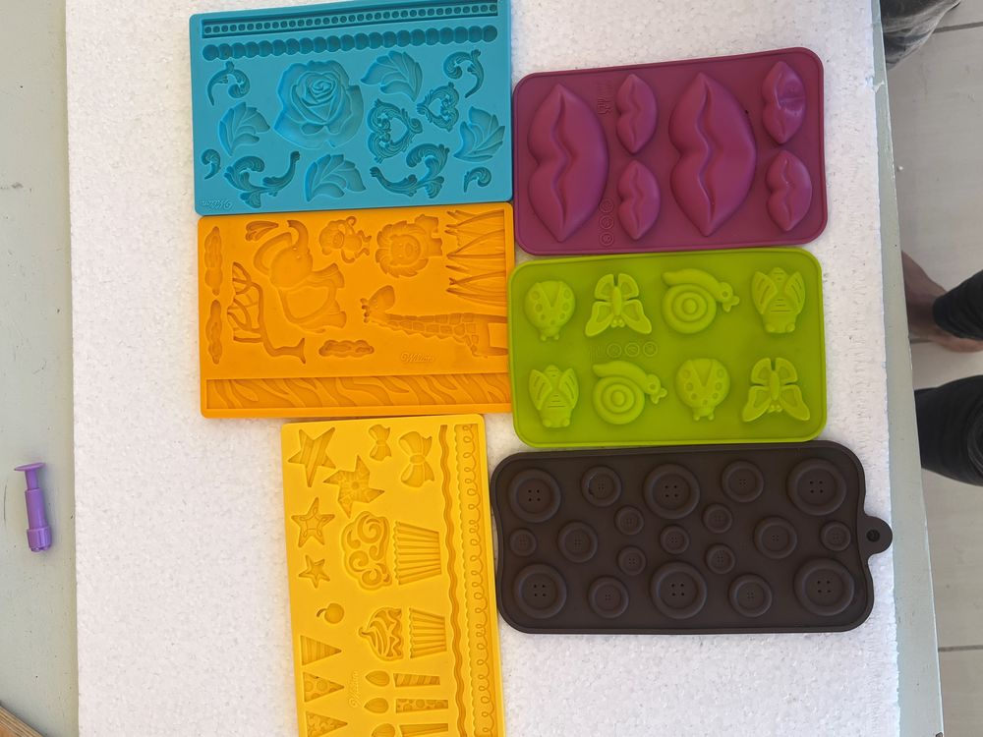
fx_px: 738
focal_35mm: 26
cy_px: 368
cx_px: 492
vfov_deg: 53.1
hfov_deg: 67.3
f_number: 1.6
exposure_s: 1/618
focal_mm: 5.1
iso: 50
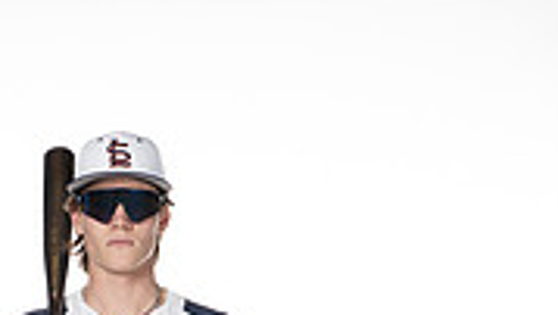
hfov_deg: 15.9
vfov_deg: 8.5
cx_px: 125
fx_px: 1984
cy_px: 683
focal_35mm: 134
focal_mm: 51
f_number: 6.3
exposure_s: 1/250
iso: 400
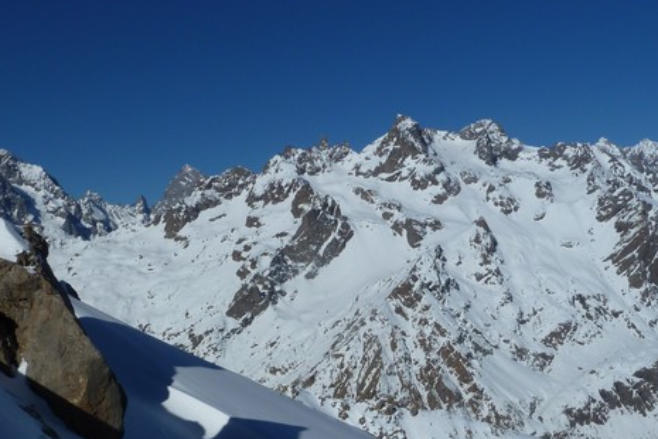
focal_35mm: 47
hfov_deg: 41.9
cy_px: 307
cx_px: 355
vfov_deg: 28.4
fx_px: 859
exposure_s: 1/1300
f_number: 6.3
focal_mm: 5
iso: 80
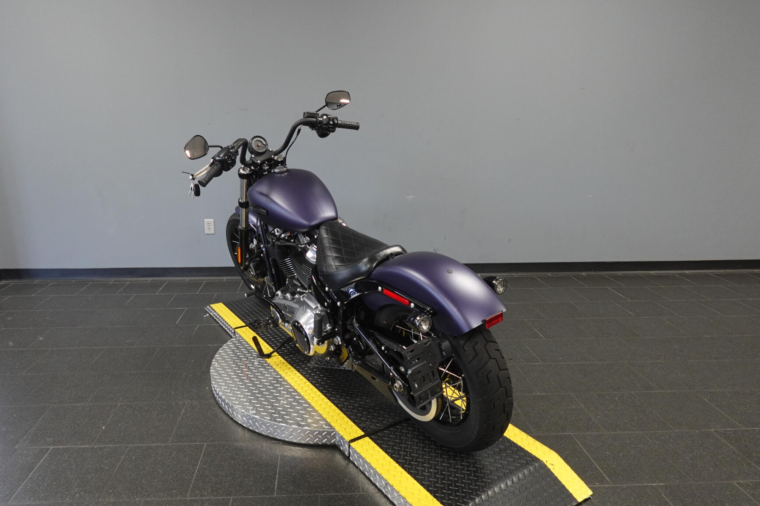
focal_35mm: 23
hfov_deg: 75.9
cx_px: 340
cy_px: 259
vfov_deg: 55.1
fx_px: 485
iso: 640
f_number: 2
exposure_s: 1/80
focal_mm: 7.6
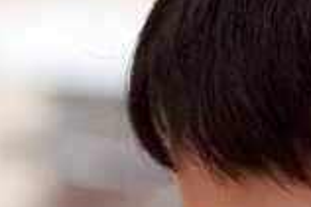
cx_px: 407
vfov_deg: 1.4
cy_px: 351
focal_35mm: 1001
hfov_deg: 2.1
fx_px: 8638
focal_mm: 176
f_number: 4
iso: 1000
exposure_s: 1/200
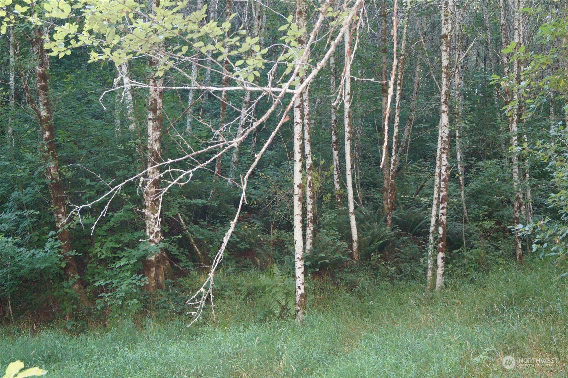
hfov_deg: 43.6
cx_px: 284
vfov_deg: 29.8
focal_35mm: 45
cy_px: 189
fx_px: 709
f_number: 4.5
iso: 3200
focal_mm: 30
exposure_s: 1/100
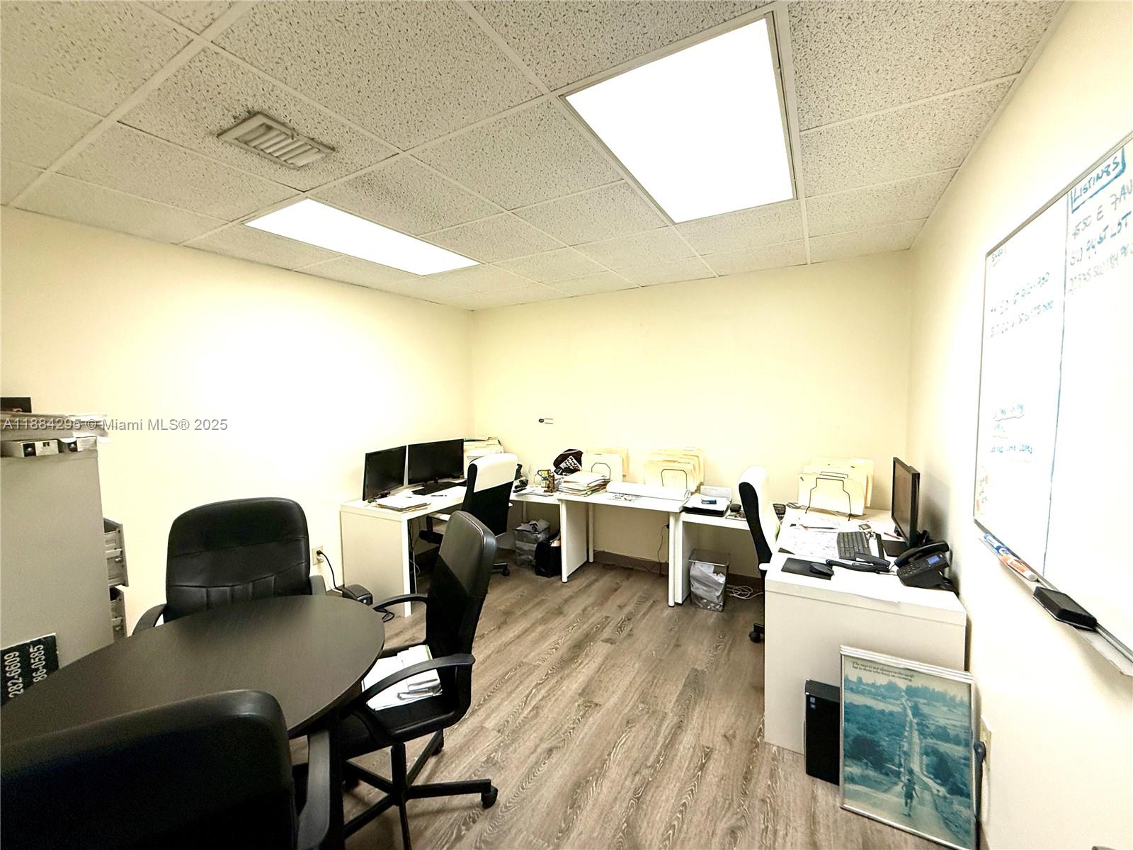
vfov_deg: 85.7
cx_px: 566
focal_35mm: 14
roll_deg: +0.7
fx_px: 458
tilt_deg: -4.3
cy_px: 425
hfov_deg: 102.1
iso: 200
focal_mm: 2.22
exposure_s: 1/120
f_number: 2.2
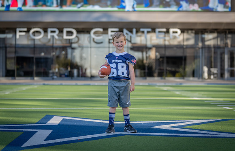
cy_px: 70
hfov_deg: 21.0
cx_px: 123
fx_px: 633
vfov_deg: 13.6
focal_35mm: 98
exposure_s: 1/500
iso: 100
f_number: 2.8
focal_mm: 88
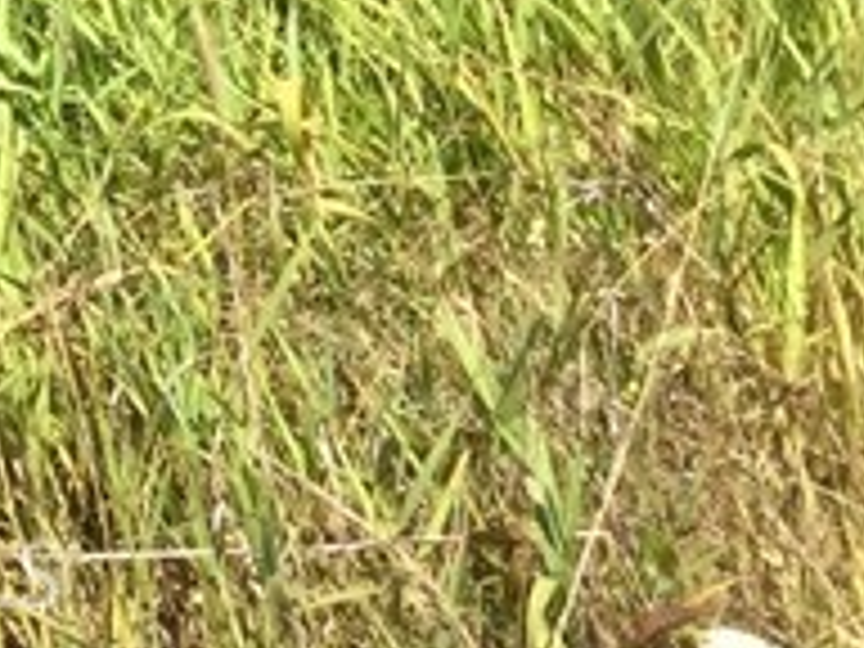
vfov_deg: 8.2
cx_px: -171
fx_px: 4118
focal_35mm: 165
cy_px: -1004
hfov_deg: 11.7
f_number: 2.4
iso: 25
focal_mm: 3.3
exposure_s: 1/916
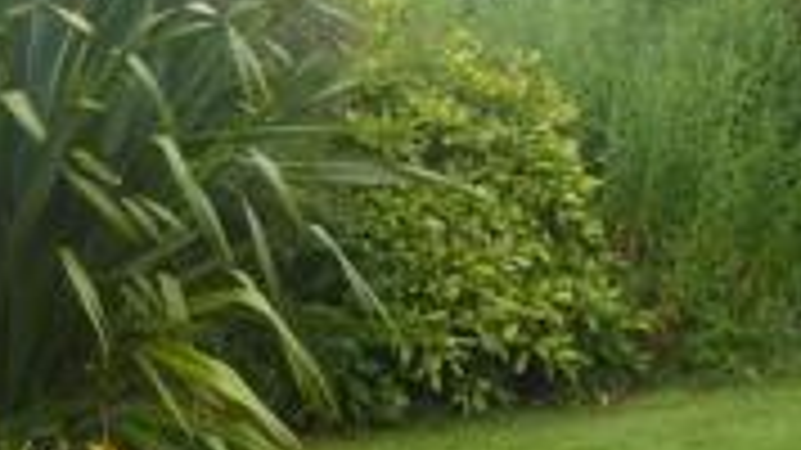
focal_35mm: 118
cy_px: 236
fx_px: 2505
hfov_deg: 18.0
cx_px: 677
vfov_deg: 10.3
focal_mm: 5.9
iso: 100
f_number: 4
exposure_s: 1/320
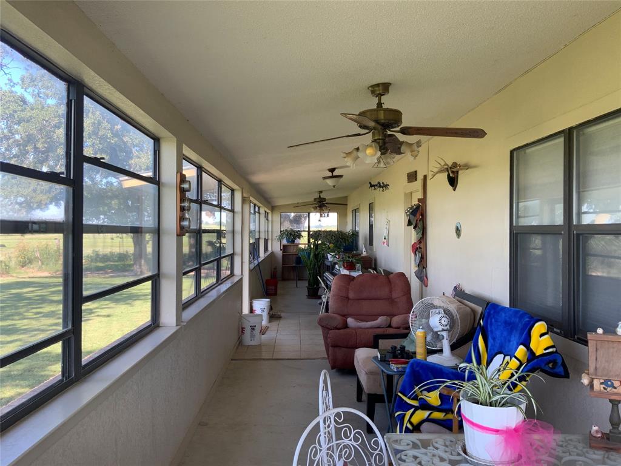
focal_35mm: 29
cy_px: 233
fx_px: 520
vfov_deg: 48.2
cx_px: 310
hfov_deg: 61.7
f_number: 1.8
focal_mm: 3
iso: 32
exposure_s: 1/122
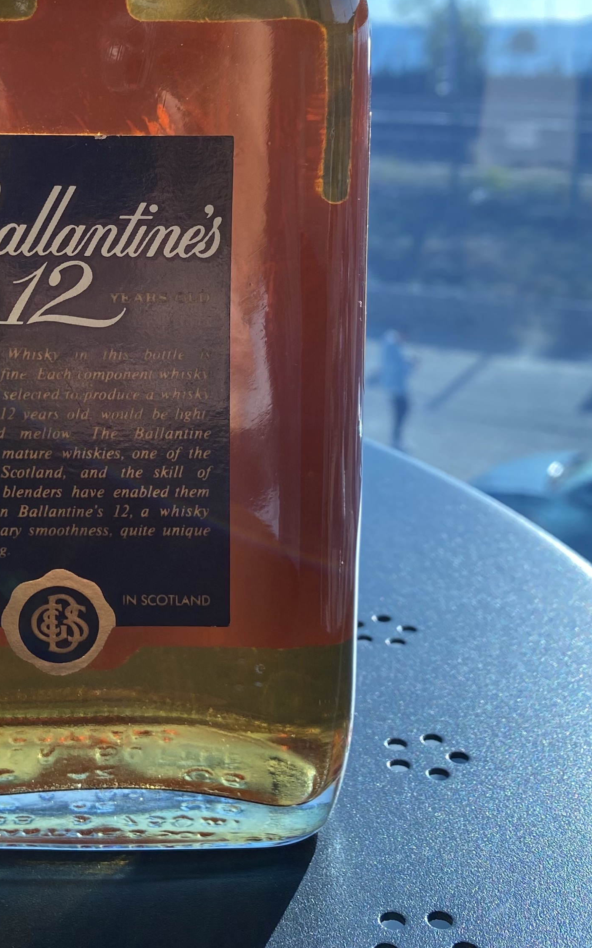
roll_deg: +1.0
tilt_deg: -7.8
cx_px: 74
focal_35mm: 48
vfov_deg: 40.7
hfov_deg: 26.1
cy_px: 243
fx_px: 1239
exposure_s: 1/431
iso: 32
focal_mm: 4.25
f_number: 1.8
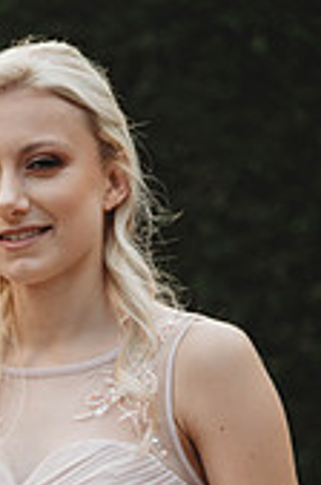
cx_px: -76
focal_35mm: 152
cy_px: 554
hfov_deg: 8.9
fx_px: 2041
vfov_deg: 13.2
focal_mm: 57
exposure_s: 1/400
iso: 100
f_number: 2.8
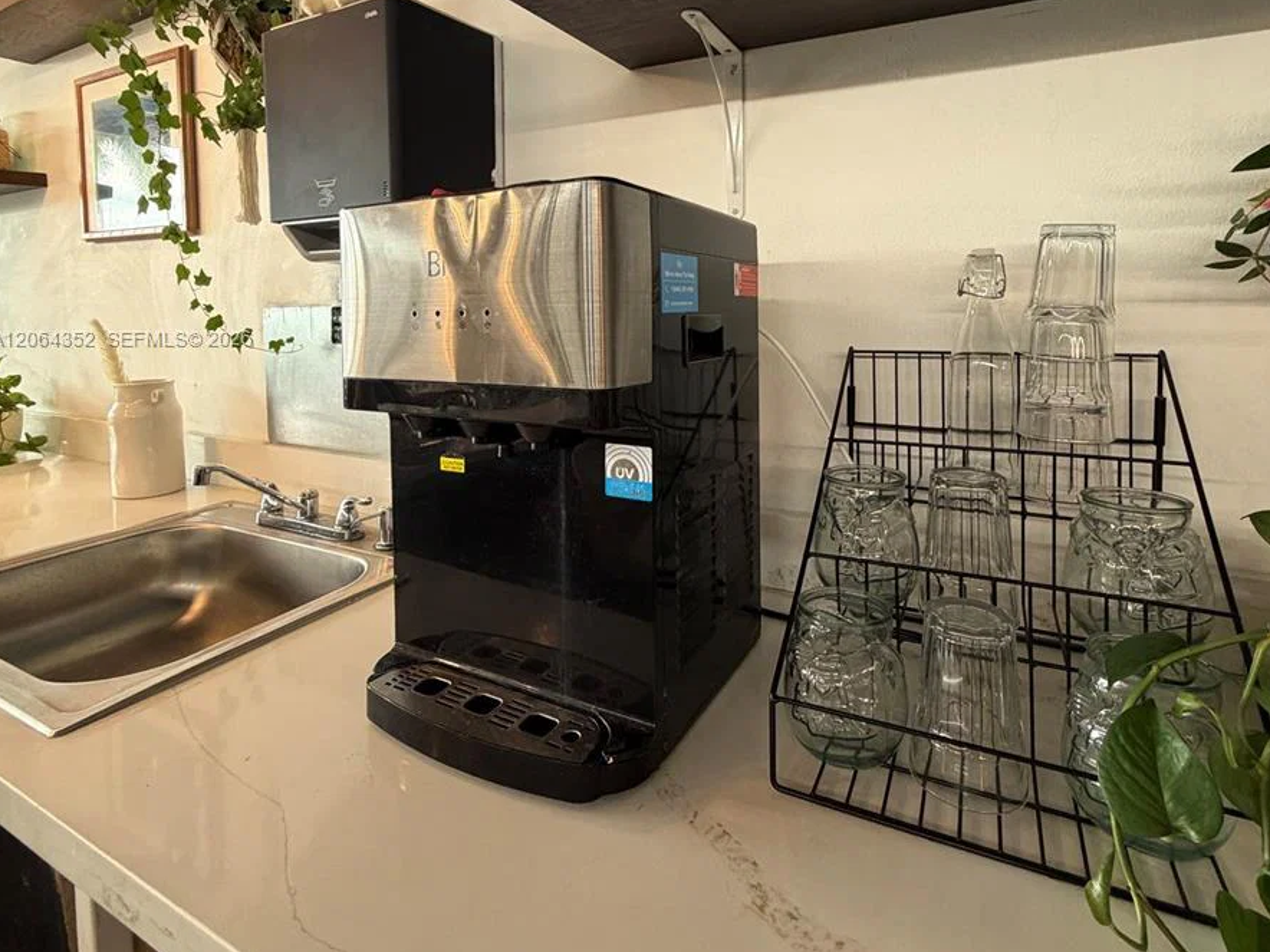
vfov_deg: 67.3
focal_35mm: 19
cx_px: 632
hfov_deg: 84.7
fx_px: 697
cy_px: 340
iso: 320
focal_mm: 2.22
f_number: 2.2
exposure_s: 1/120
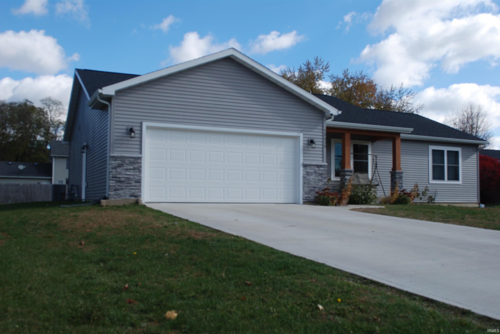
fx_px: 501
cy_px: 167
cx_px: 250
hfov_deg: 53.1
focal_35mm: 36
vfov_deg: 37.0
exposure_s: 1/200
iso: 100
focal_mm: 24
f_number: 7.1
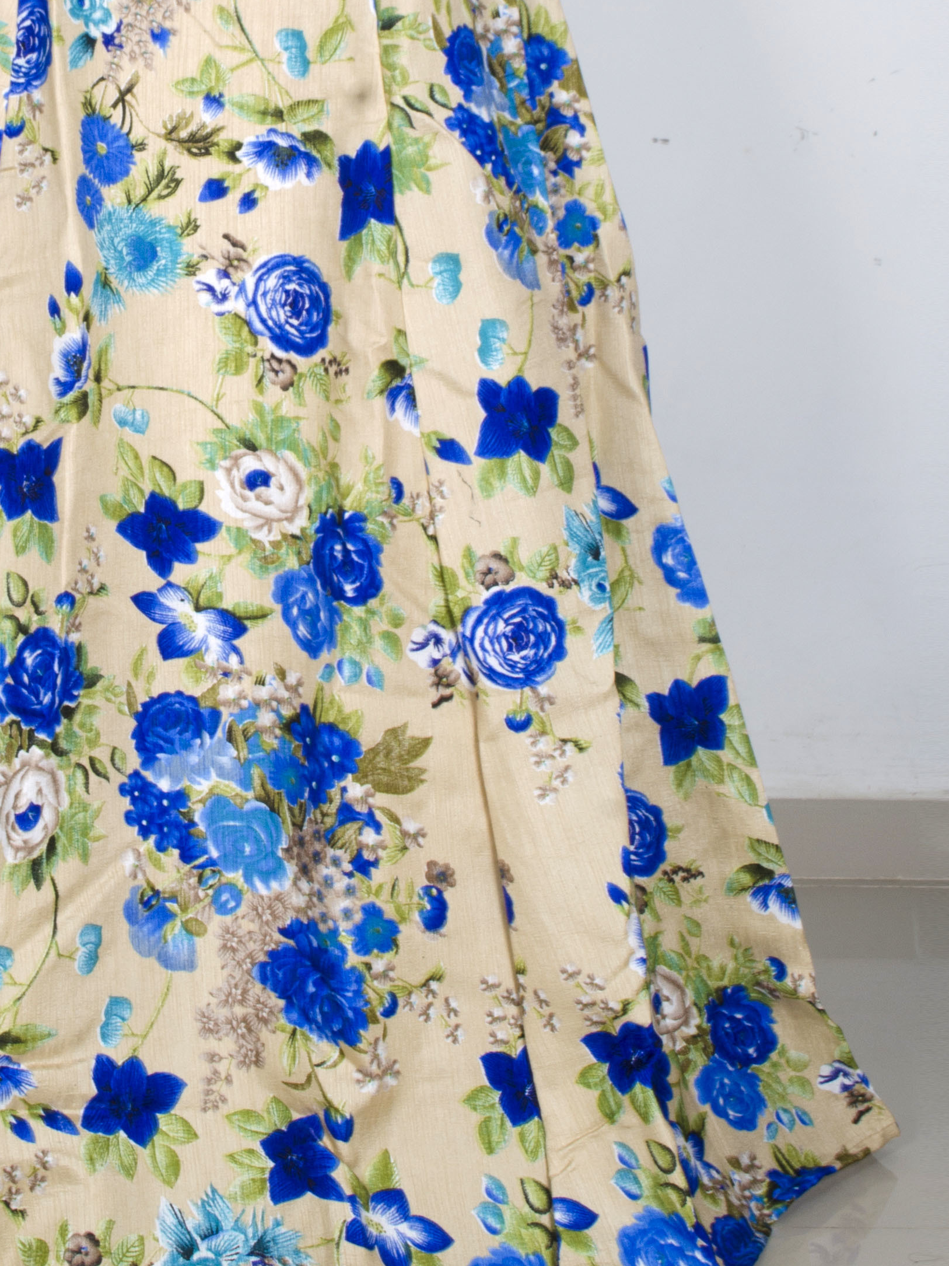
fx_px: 3108
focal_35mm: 85
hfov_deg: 17.2
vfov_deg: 22.4
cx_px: 206
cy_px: 118
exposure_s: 1/125
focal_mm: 26
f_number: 11
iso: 125
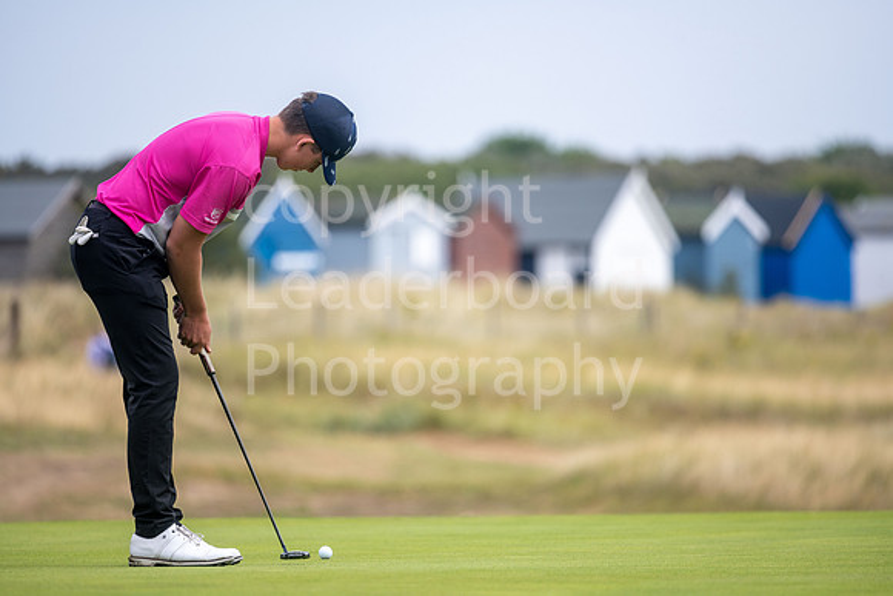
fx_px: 7443
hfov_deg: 6.9
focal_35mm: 300
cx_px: 446
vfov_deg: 4.6
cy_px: 298
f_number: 4
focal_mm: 300
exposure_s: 1/1250
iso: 200
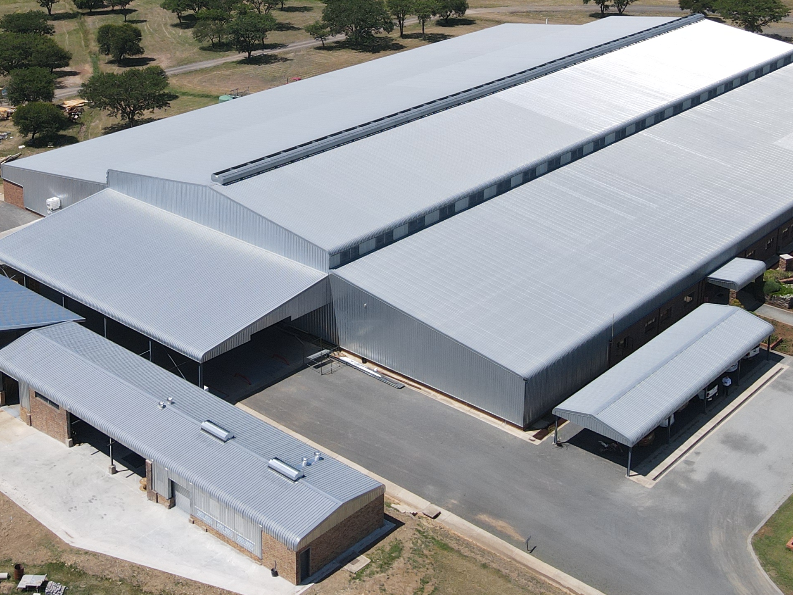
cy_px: 40
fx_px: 1145
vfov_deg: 27.8
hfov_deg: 37.9
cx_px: 281
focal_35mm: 50
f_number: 2.8
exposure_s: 1/1000
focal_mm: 4.5
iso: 100
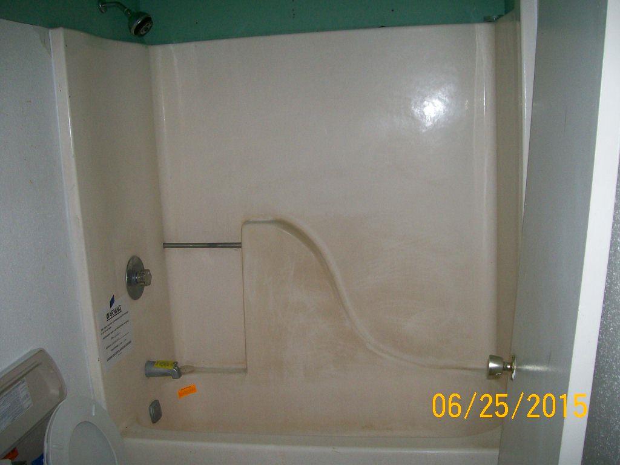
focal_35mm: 36
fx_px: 645
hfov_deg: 51.4
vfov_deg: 39.7
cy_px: 232
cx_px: 310
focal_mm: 6
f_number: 2.7
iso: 140
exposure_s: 1/64
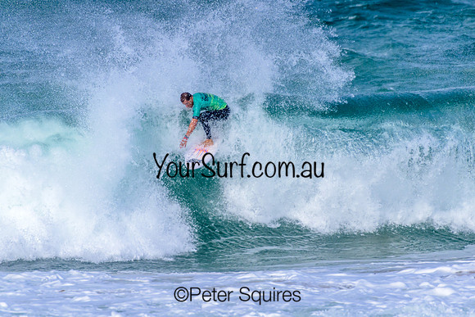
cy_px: 158
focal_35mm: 900
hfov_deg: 2.3
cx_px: 238
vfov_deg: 1.5
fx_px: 11877
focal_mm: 900
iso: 1000
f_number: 11
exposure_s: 1/2500
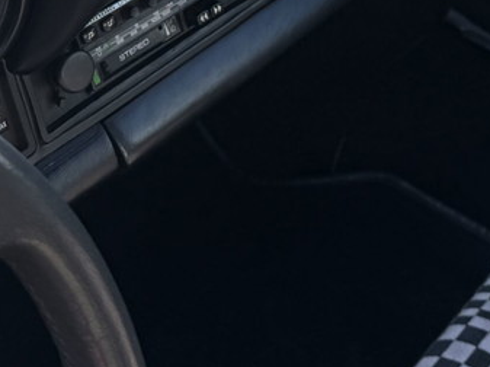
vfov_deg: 18.5
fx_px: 1032
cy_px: -127
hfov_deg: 26.6
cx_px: 323
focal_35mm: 73
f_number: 1.78
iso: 80
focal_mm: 6.76
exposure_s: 1/796
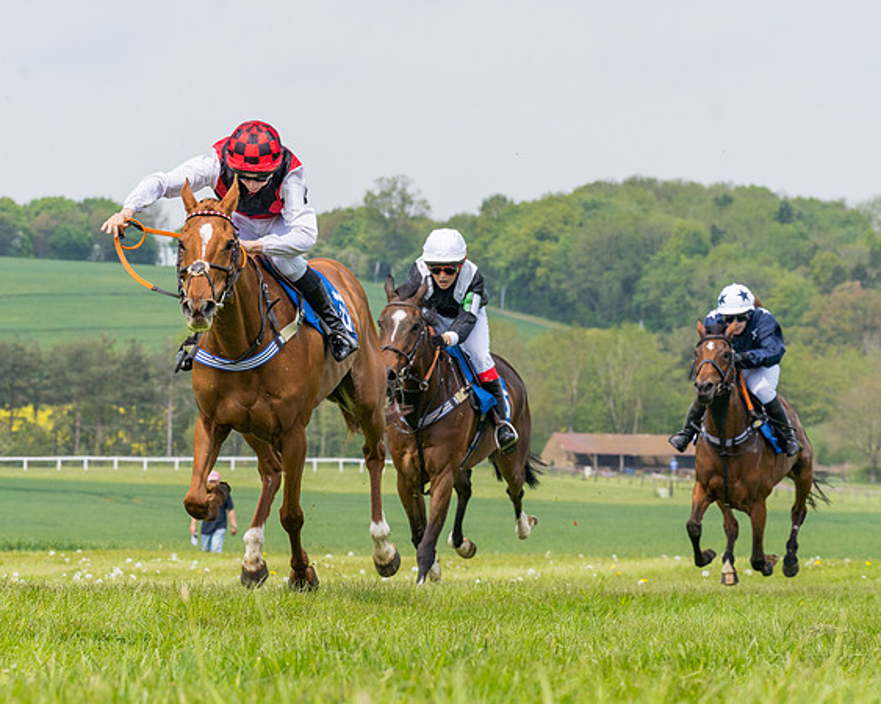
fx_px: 4992
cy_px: 261
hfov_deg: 10.1
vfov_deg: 8.1
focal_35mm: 192
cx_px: 422
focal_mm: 135
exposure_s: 1/2000
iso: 400
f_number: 9
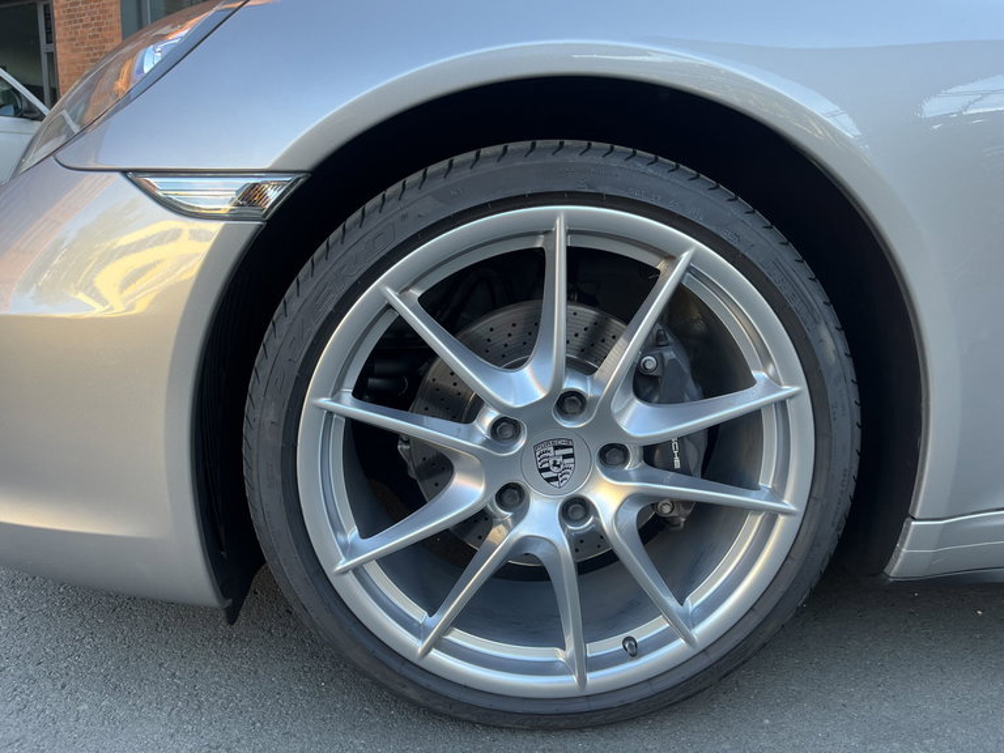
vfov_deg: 53.1
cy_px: 376
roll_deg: -1.2
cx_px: 502
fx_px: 754
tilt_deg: -14.5
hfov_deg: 67.3
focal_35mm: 26
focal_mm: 5.1
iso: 50
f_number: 1.6
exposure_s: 1/100
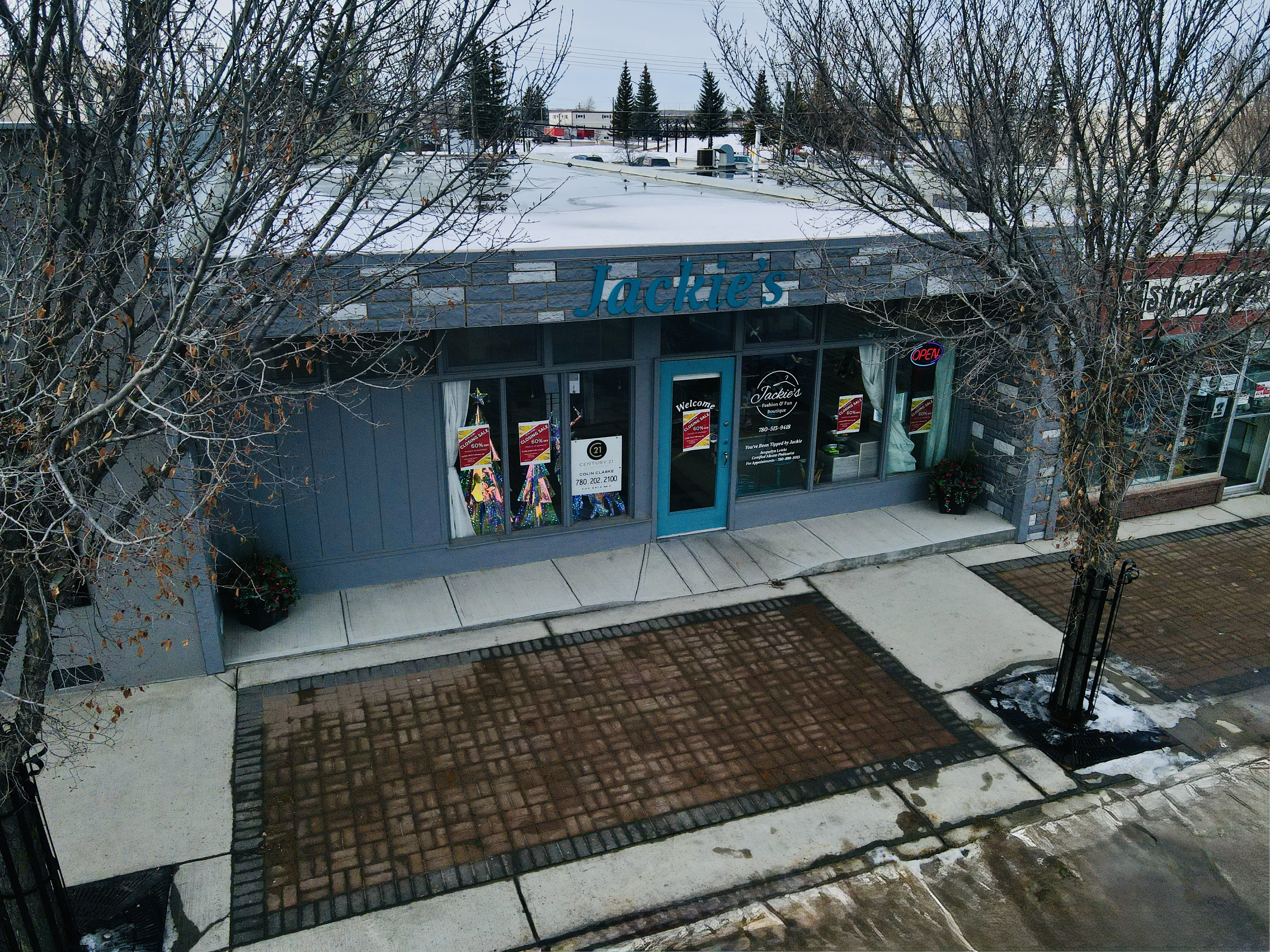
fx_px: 881
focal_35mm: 24
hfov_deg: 71.6
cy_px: 476
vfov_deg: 56.8
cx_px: 635
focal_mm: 4.5
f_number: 2.8
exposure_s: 1/1000
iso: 110
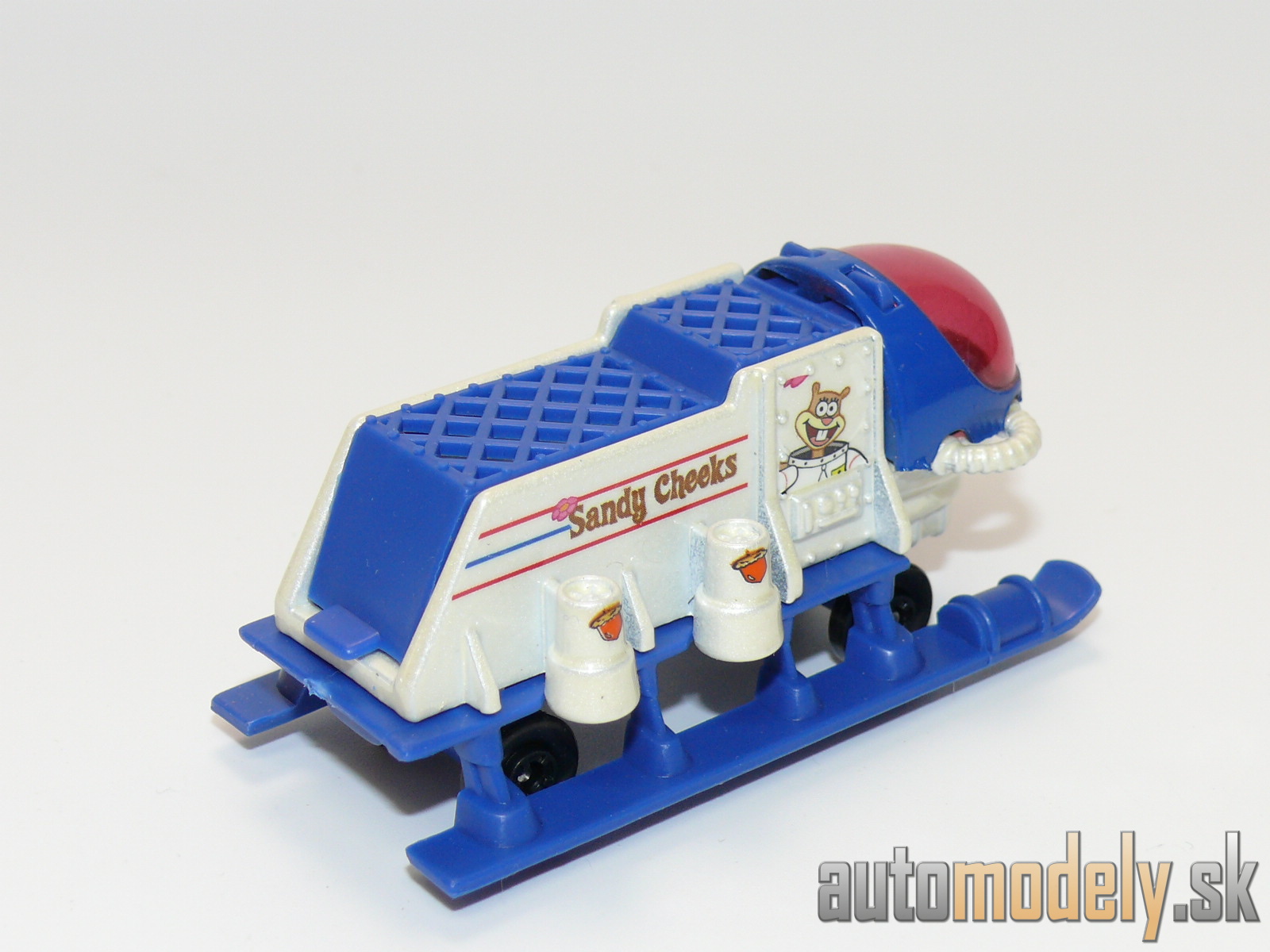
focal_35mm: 89
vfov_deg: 16.6
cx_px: 635
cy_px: 476
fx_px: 3265
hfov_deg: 22.0
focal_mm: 12.6
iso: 100
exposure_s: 1/30
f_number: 4
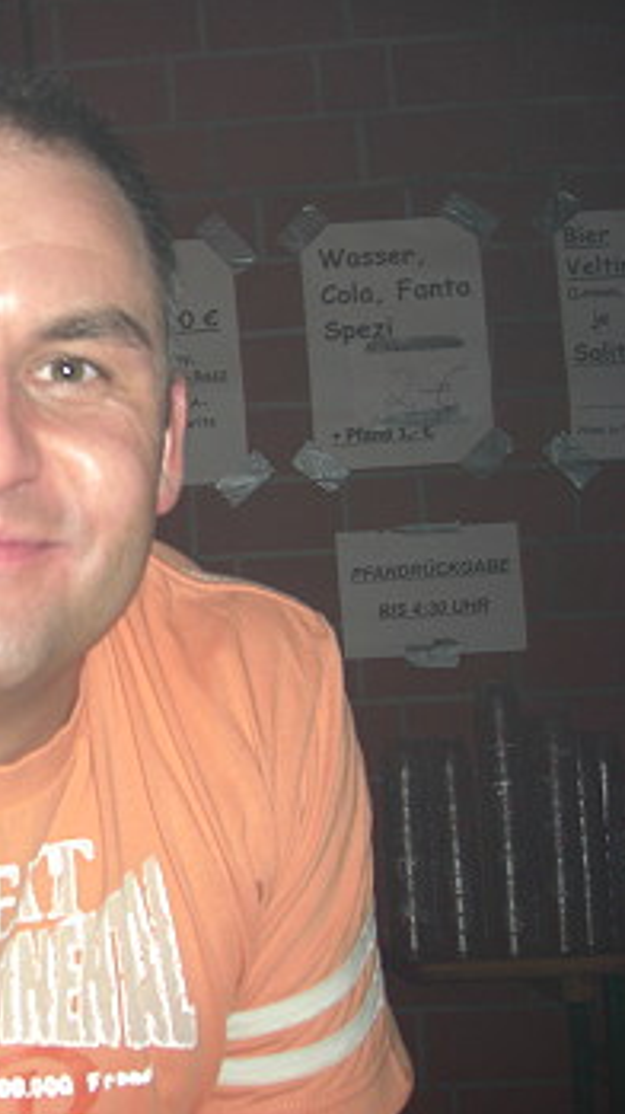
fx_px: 1652
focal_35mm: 56
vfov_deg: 37.2
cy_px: 559
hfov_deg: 20.1
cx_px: -118
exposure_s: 1/60
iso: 200
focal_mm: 7.9
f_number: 2.8
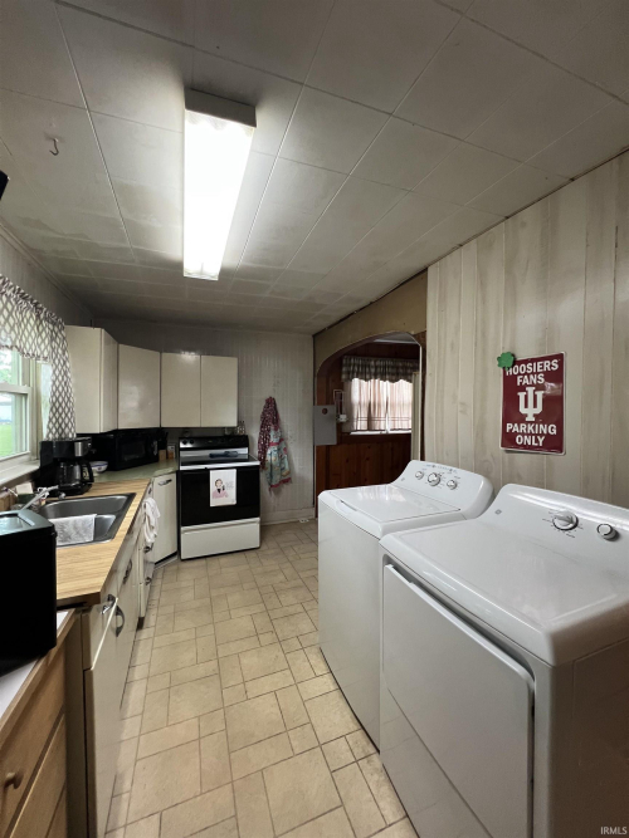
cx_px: 314
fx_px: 315
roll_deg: +1.4
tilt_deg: -1.6
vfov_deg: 106.2
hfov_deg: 89.9
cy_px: 419
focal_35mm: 13
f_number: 1.8
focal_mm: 1.57
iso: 200
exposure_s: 1/60
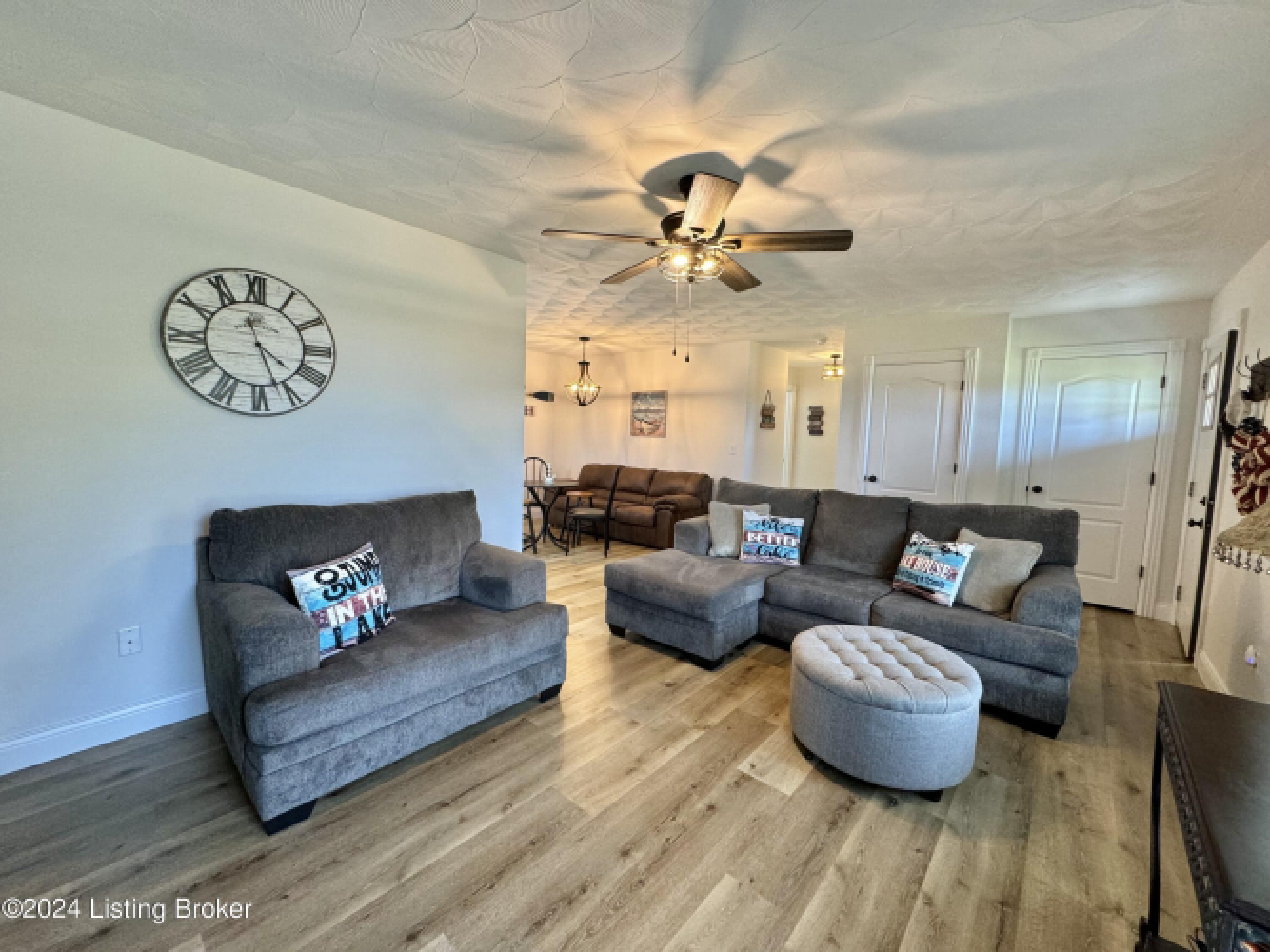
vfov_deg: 85.7
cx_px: 635
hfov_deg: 102.1
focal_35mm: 14
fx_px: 514
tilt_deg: -5.4
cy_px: 476
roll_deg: -2.4
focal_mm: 2.22
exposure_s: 1/60
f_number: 2.2
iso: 200
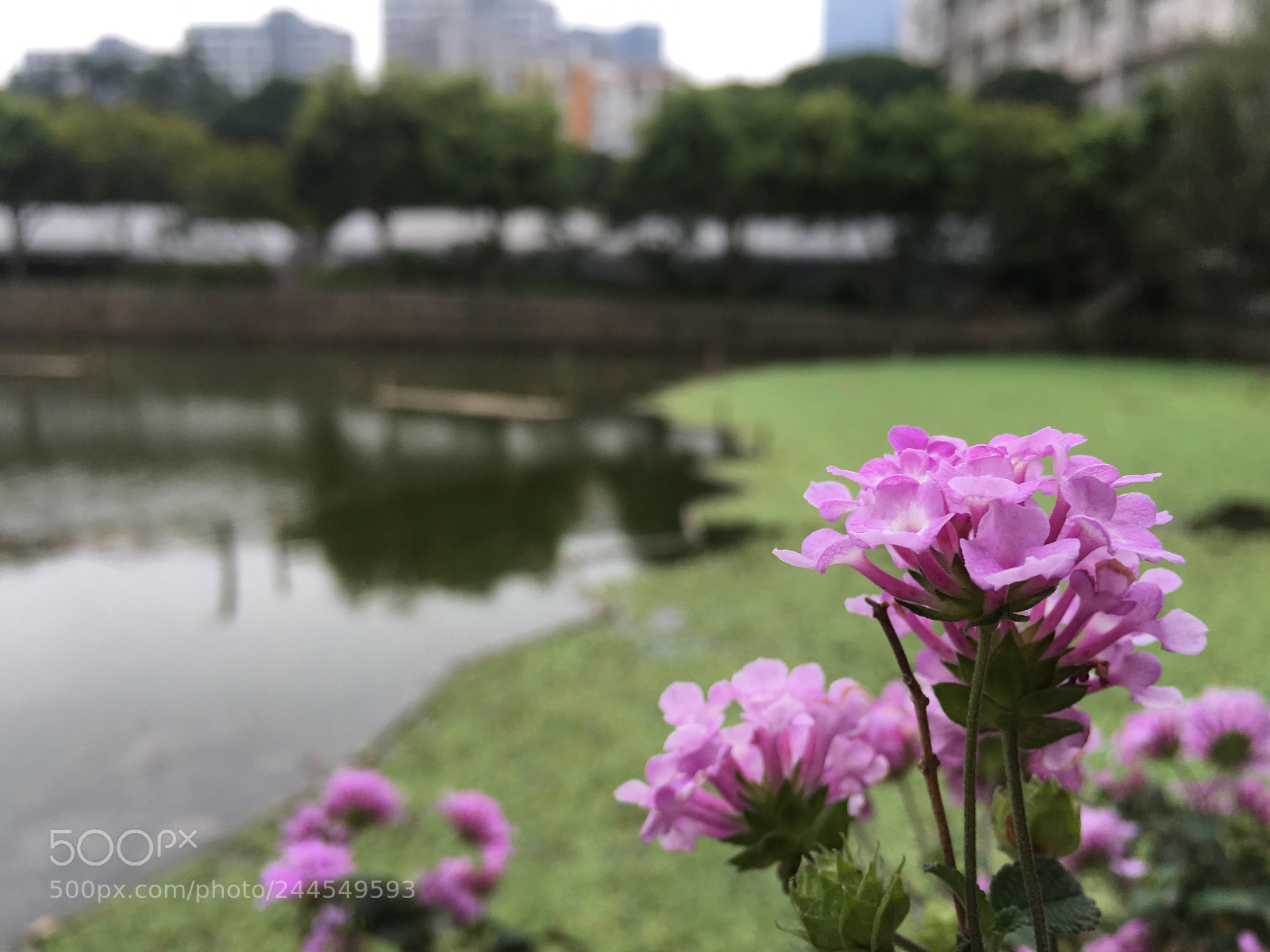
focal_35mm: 29
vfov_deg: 48.2
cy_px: 476
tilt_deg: -8.3
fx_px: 1064
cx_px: 635
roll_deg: -1.1
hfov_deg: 61.7
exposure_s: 1/100
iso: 25
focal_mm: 4.15
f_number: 2.2
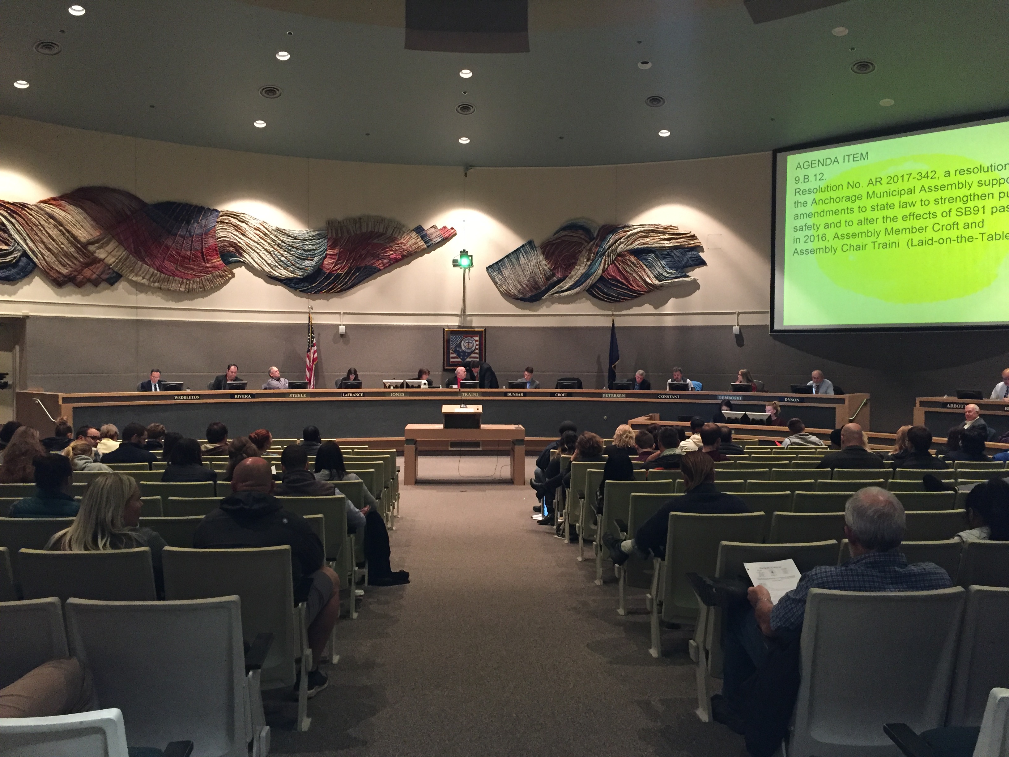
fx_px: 845
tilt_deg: -2.2
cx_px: 504
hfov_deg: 61.7
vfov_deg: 48.2
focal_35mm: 29
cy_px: 378
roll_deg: -0.7
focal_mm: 4.15
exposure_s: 1/24
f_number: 2.2
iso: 250
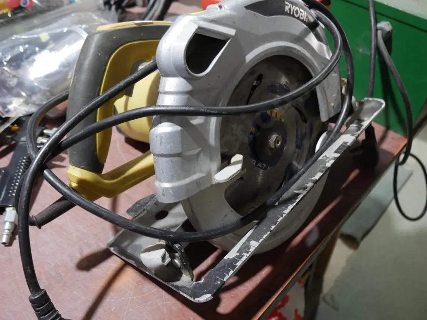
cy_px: 156
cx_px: 214
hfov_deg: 52.6
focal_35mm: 35
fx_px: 432
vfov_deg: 40.7
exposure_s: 1/60
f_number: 4
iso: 640
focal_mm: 17
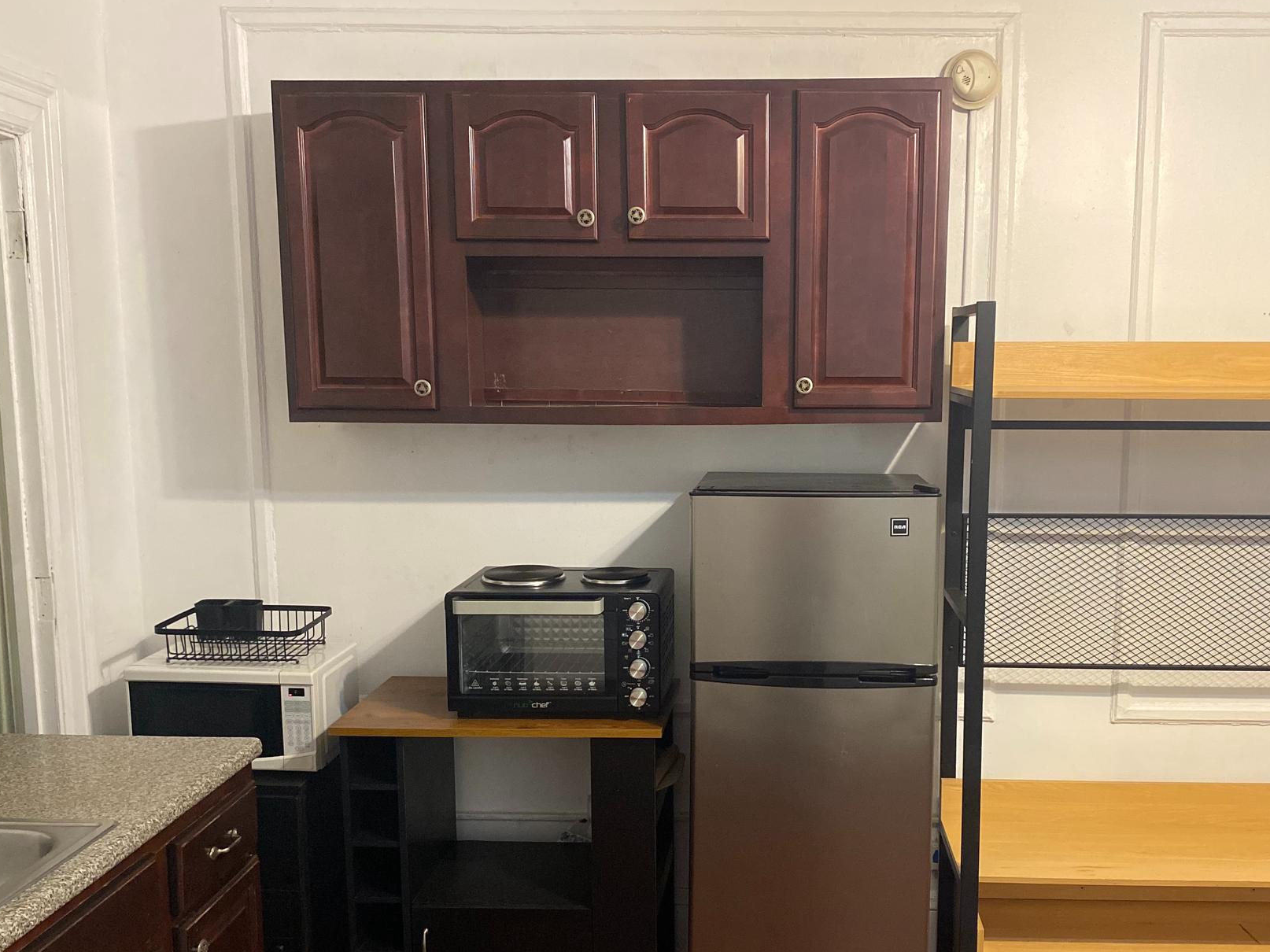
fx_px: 1211
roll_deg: +0.0
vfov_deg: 42.8
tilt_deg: -7.2
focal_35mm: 33
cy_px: 556
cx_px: 746
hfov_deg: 55.1
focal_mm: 4.25
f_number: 1.8
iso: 400
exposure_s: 1/60
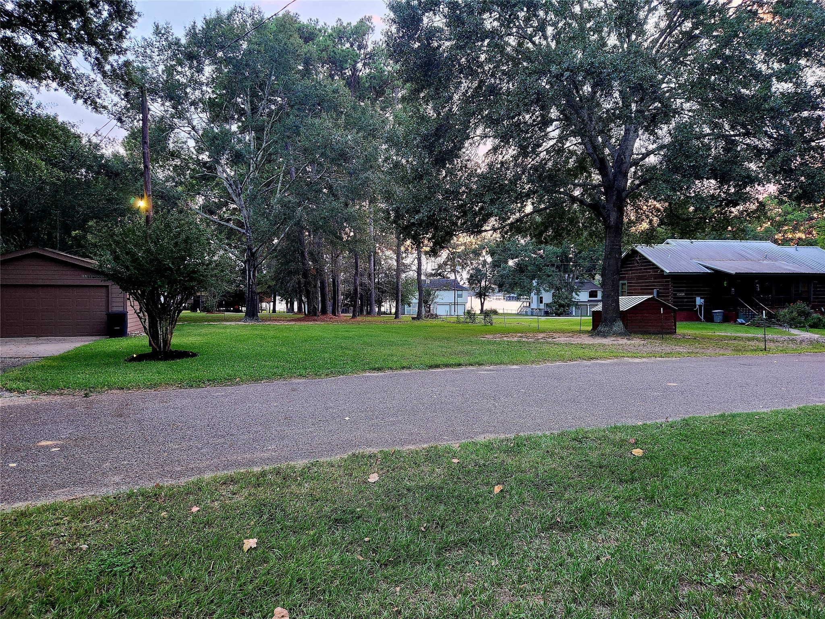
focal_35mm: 23
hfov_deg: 73.9
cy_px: 310
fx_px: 548
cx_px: 412
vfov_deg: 58.9
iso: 400
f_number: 1.8
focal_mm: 5.4
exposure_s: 1/120
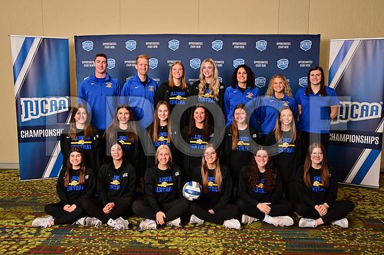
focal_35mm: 34
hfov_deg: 56.5
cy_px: 128
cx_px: 192
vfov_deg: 39.4
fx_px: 357
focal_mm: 33.5
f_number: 13
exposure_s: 1/125
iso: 400
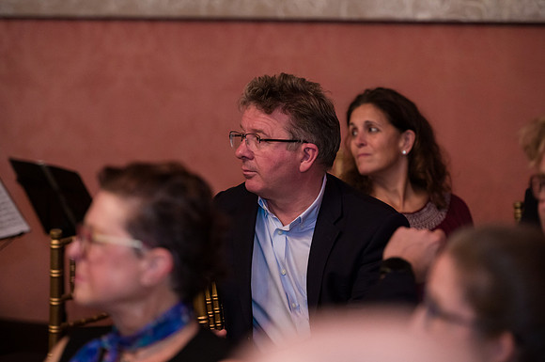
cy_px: 181
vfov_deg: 10.5
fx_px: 1972
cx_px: 273
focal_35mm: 130
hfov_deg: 15.7
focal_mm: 130
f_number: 3.2
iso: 3200
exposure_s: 1/200
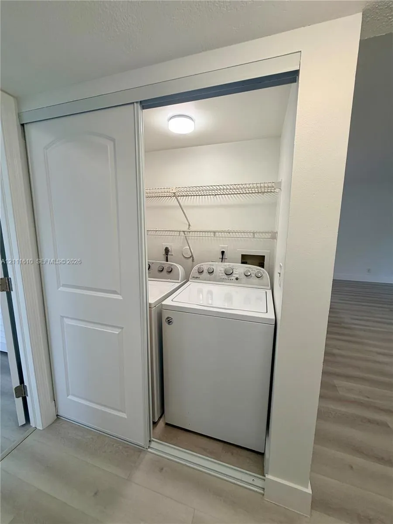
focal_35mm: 14
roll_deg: +0.1
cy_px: 262
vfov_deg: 102.1
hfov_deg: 85.7
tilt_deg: -9.6
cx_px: 196
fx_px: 212
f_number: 2.2
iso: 160
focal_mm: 2.22
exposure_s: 1/120
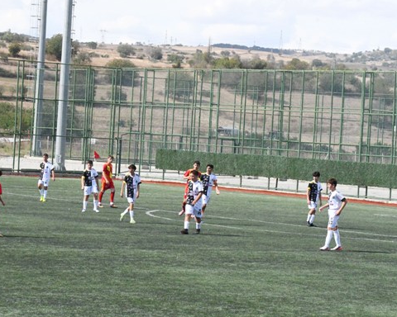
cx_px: 141
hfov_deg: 12.5
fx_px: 1809
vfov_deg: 10.0
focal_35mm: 154
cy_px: 160
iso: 10000
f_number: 14
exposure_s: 1/5000
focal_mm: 82
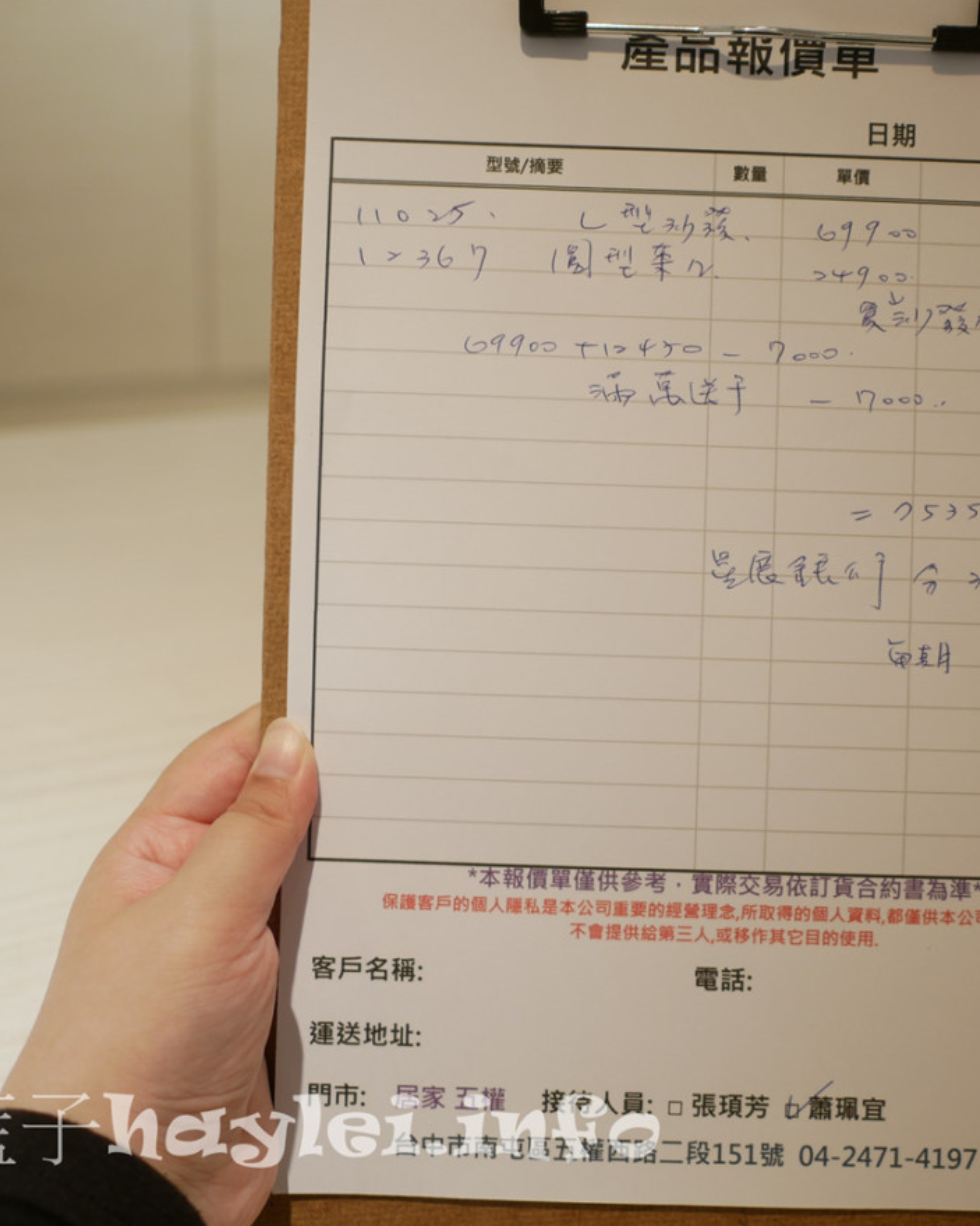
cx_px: 638
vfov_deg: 45.8
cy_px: 625
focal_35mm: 40
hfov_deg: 37.0
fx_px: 1450
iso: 200
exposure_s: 1/100
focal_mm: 15
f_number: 1.7
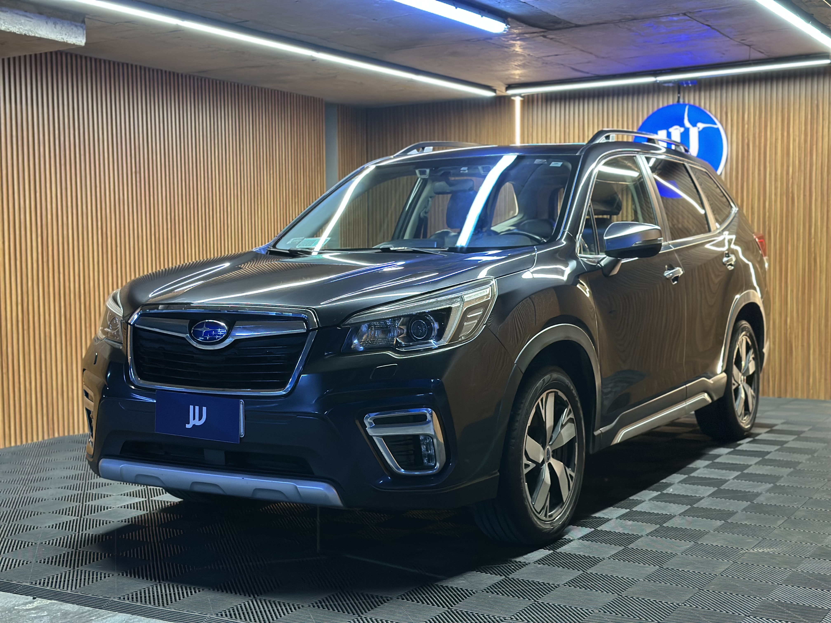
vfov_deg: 30.3
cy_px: 312
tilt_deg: -3.3
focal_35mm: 48
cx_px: 416
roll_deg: +1.3
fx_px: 1152
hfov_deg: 39.7
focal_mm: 6.86
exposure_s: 1/50
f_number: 1.78
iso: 320
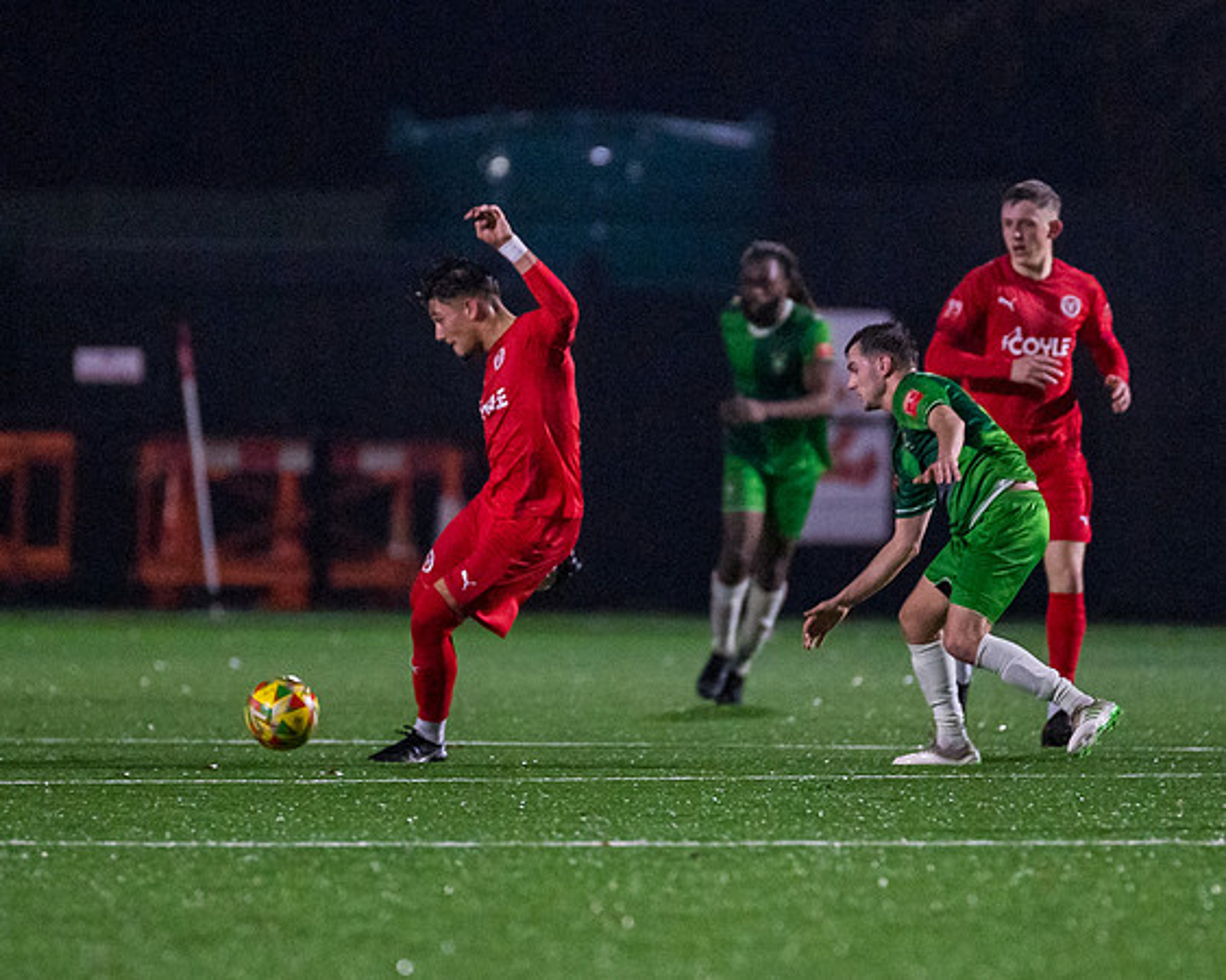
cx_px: 744
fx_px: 22516
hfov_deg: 3.1
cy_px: 493
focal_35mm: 621
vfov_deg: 2.5
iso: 8000
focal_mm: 300
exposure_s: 1/800
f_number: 2.8
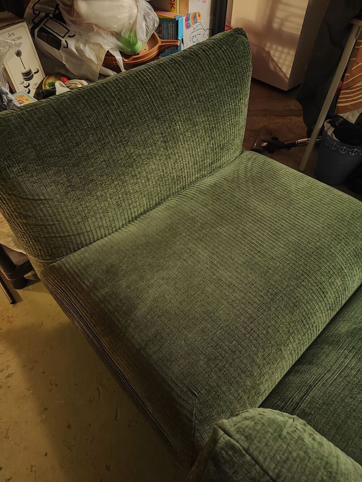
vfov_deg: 73.9
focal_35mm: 23
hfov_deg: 58.9
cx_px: 181
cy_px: 241
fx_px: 321
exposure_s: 1/19.7
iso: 3276
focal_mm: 5.4
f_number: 1.8
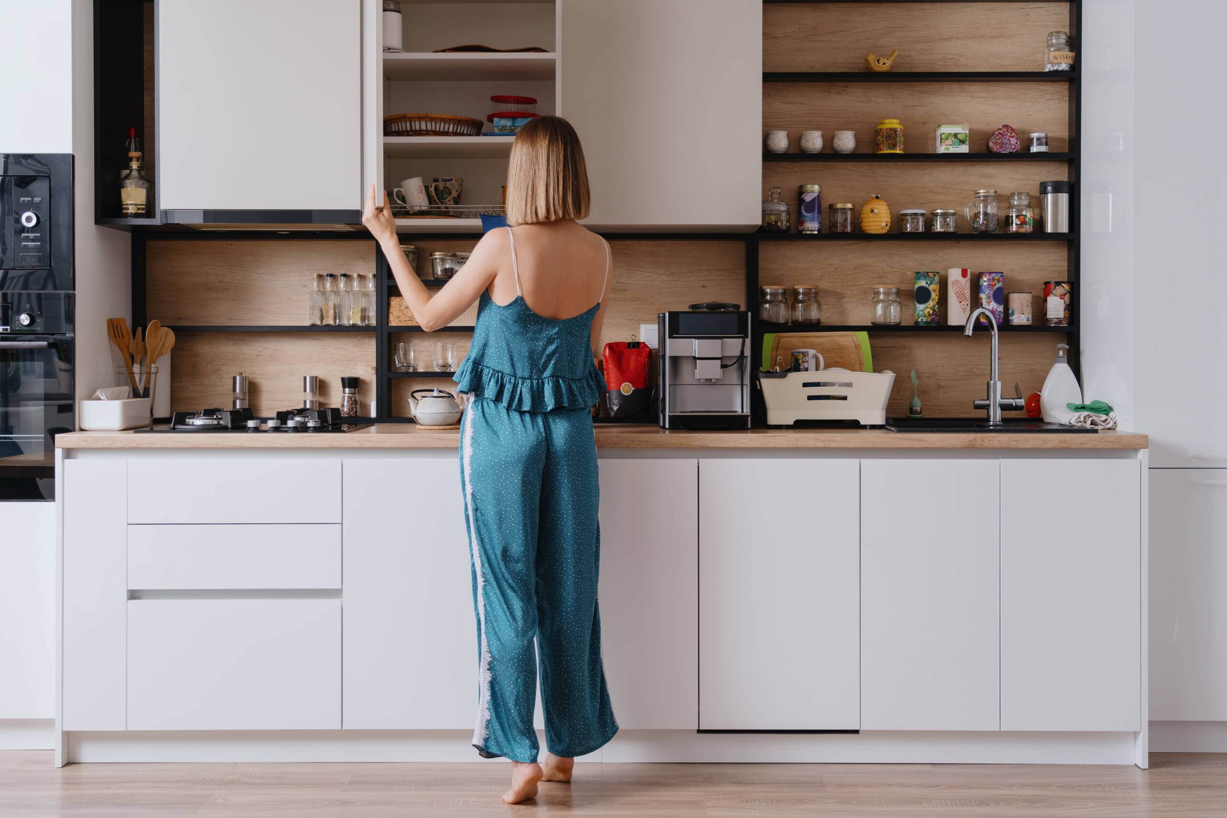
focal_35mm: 42
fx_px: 1431
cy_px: 409
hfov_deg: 46.4
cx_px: 614
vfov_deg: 31.9
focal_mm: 42
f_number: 4
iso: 250
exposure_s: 1/80
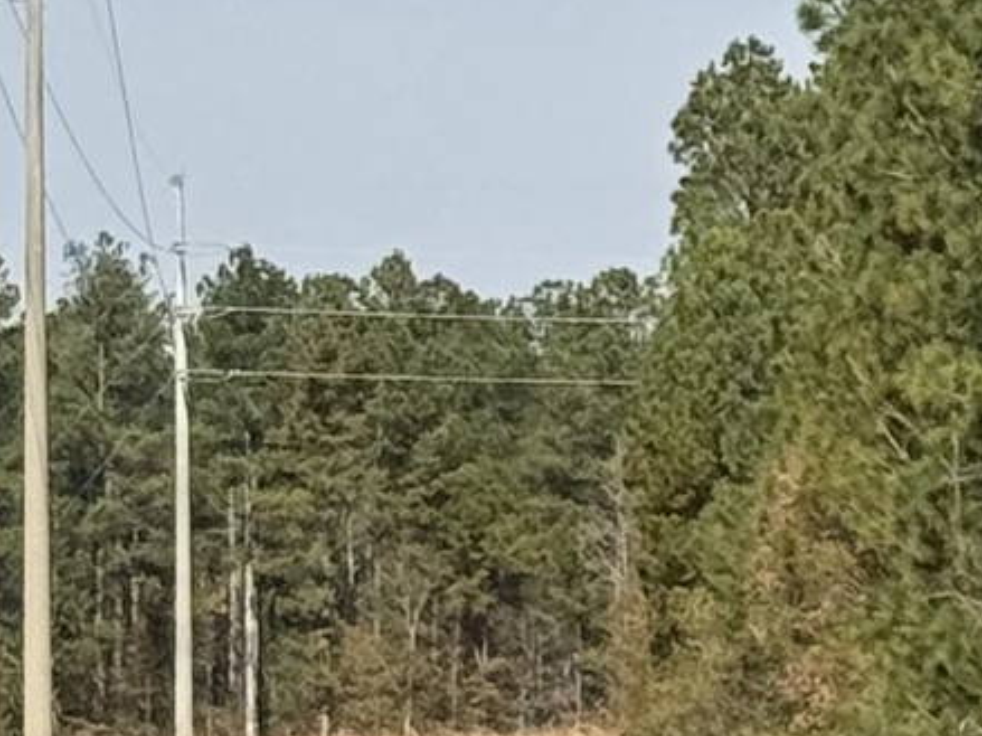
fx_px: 9529
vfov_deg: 4.4
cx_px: -217
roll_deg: +0.4
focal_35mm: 336
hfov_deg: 5.9
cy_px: 262
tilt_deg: +2.4
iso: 64
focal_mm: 6.76
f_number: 1.78
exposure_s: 1/5848
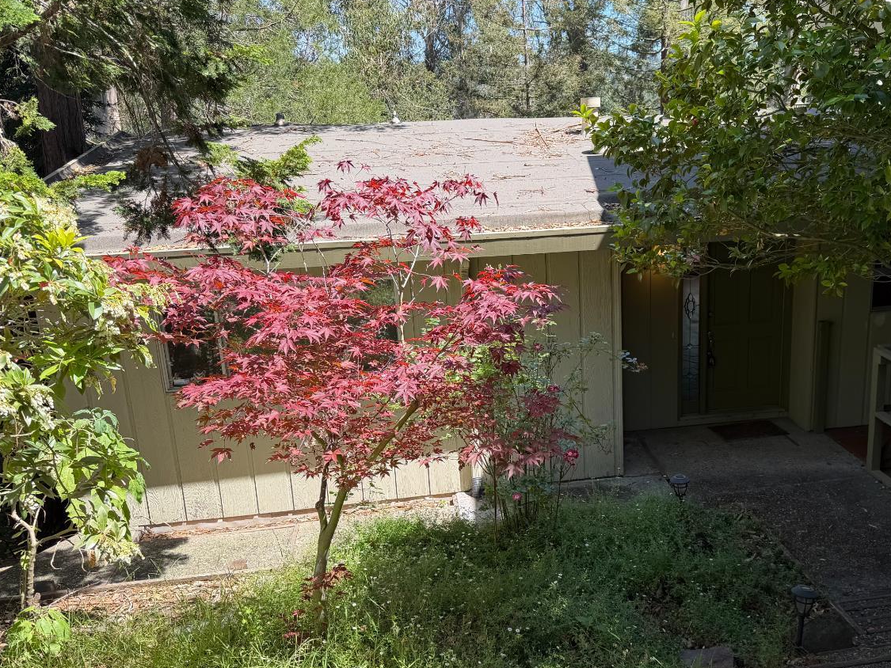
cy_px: 333
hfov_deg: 56.2
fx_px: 824
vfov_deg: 44.2
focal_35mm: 32
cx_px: 549
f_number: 1.78
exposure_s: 1/788
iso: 80
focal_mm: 6.76
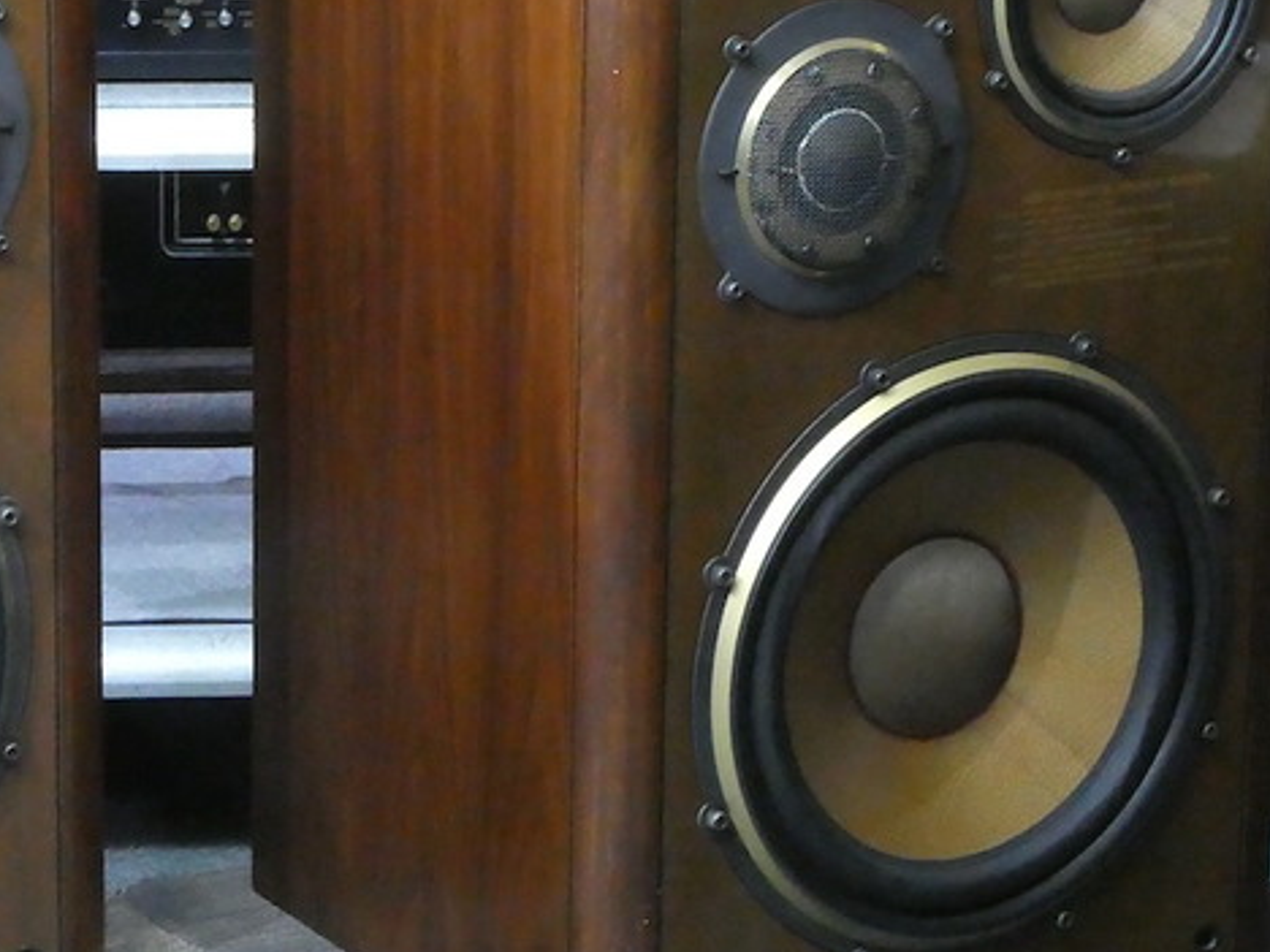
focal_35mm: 125
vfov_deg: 11.9
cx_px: 195
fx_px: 4586
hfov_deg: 15.6
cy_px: 374
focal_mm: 10.9
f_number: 6.3
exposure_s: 1/6
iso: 1600
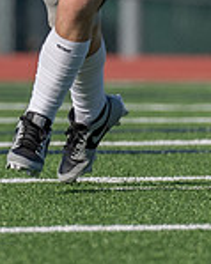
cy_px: -83
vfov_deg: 1.3
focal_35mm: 1518
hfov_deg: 1.0
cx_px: 55
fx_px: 11862
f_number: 2.8
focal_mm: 200
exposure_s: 1/2500
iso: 100
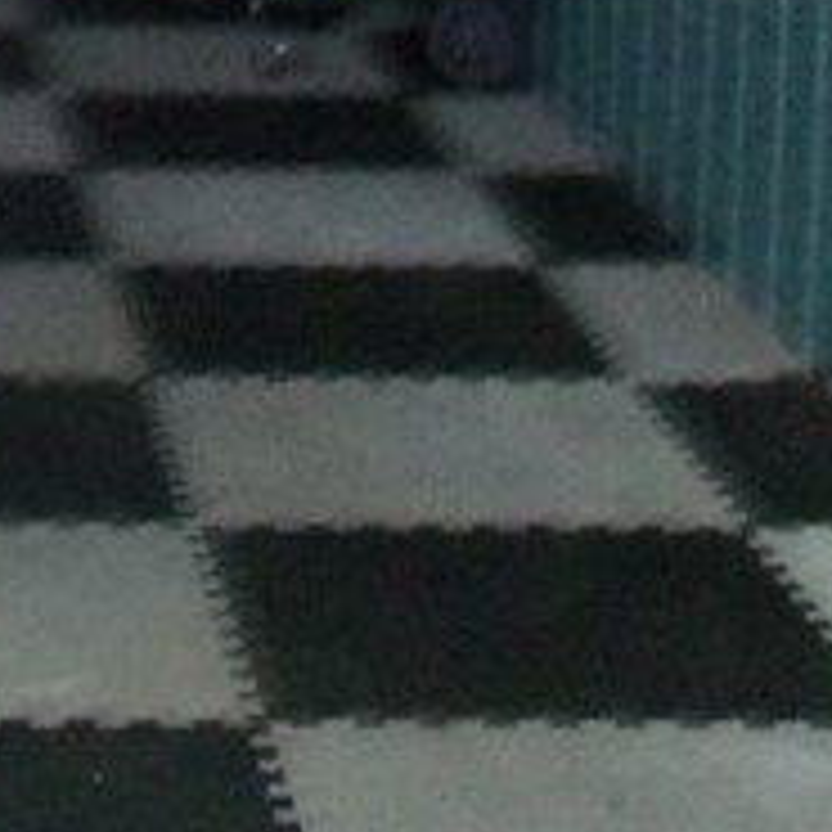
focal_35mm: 142
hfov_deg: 12.1
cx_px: -135
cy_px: -211
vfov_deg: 12.0
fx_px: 3861
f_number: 3.4
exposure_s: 1/30
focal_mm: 5.2
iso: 250
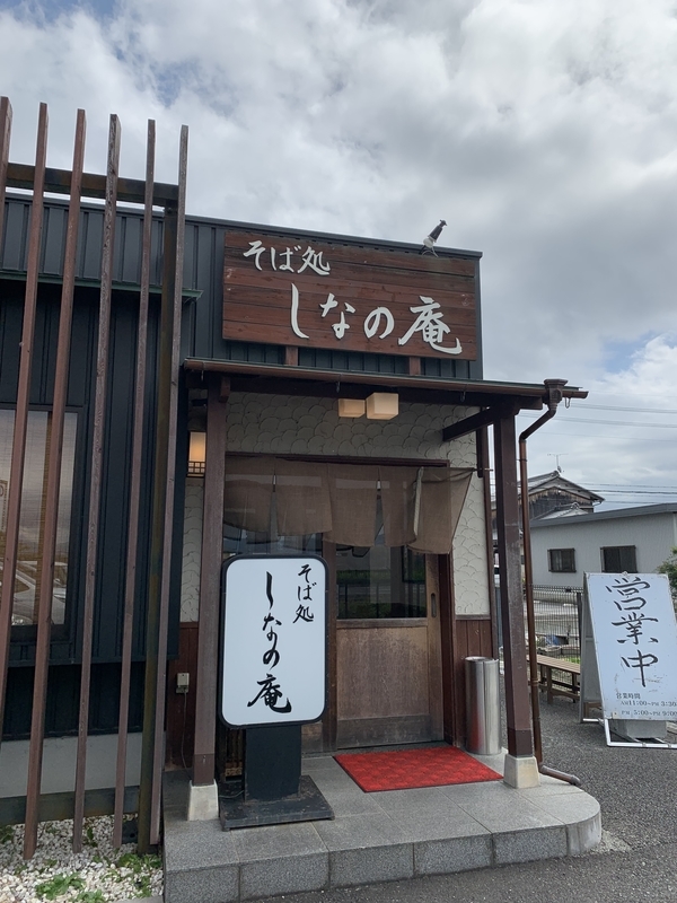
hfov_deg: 53.1
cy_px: 452
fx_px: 678
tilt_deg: +11.3
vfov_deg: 67.3
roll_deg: +0.3
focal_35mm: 26
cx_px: 338
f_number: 1.8
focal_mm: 4.25
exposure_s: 1/4274
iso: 25
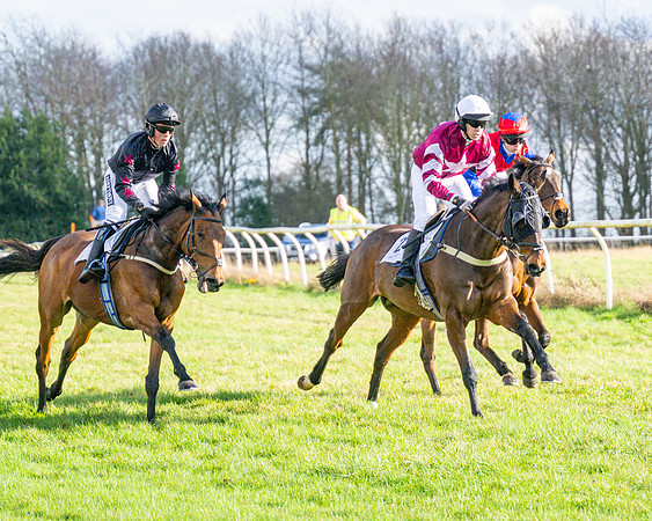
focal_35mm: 212
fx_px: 4098
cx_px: 429
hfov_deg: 9.1
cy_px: 277
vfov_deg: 7.3
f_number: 4
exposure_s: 1/1600
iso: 400
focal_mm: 115
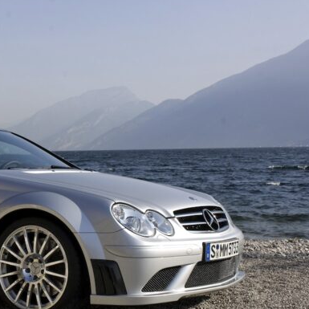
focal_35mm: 76
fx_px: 768
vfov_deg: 22.8
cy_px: 159
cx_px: -14
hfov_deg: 21.8
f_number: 14
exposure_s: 1/125
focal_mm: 28
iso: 100
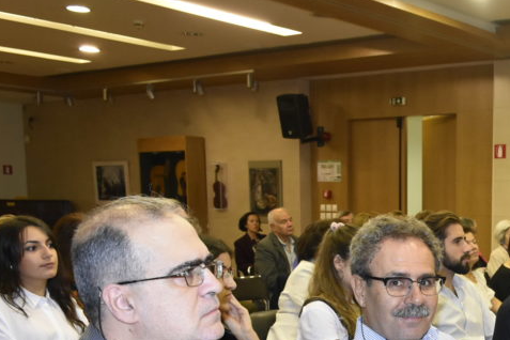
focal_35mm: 58
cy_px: 336
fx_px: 822
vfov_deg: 22.5
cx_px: 523
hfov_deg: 31.6
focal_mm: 18
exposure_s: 1/60
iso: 1600
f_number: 5.6
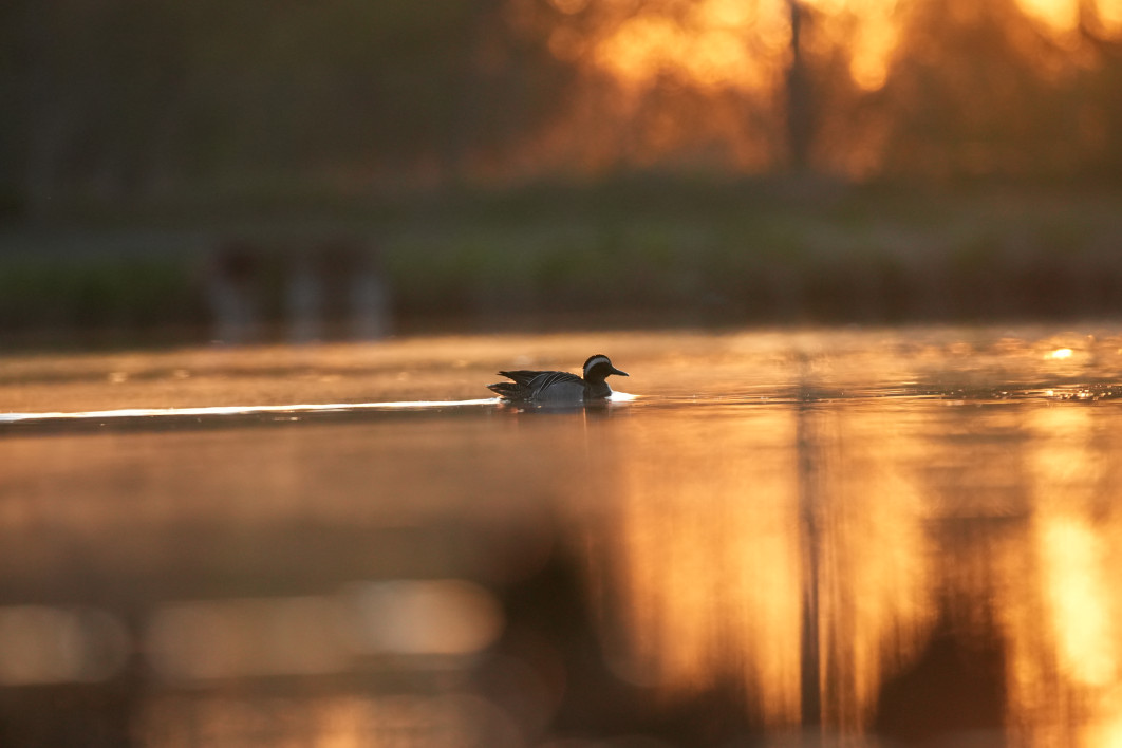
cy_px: 374
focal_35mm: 600
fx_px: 18699
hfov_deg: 3.4
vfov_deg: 2.3
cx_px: 561
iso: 1600
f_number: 4.5
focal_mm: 400
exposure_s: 1/1000
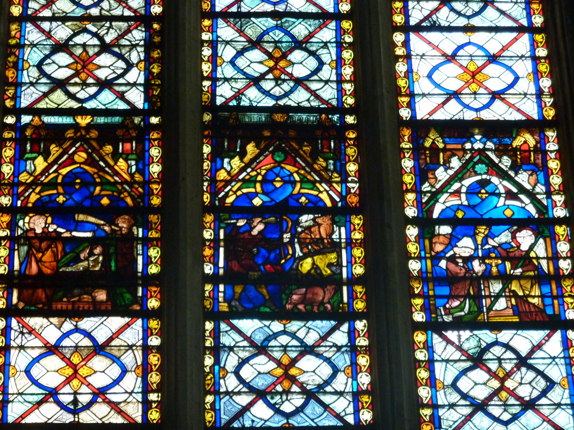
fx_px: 2620
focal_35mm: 158
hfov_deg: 12.5
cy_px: 215
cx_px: 287
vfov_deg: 9.4
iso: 400
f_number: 4.5
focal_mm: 25.9
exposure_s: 1/30
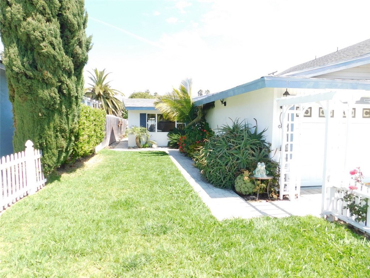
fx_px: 246
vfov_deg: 58.9
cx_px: 185
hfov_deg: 73.9
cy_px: 139
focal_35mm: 23
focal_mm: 4
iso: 125
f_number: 3
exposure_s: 1/400
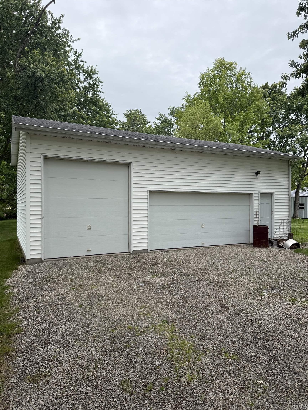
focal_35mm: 24
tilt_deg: -0.1
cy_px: 205
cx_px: 154
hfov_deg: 56.8
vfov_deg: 71.6
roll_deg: +0.3
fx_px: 285
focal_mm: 6.76
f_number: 1.78
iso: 100
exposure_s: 1/2370
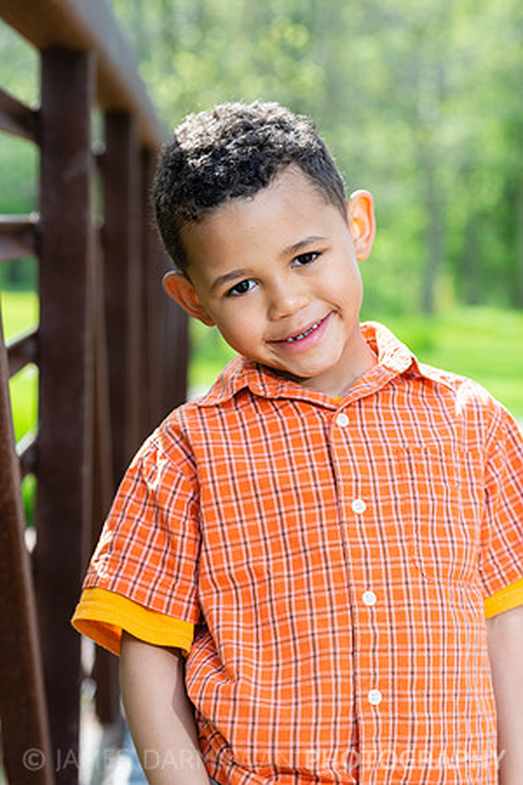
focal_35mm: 85
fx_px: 1852
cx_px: 262
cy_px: 392
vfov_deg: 23.9
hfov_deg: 16.1
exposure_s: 1/200
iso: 100
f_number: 5
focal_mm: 85
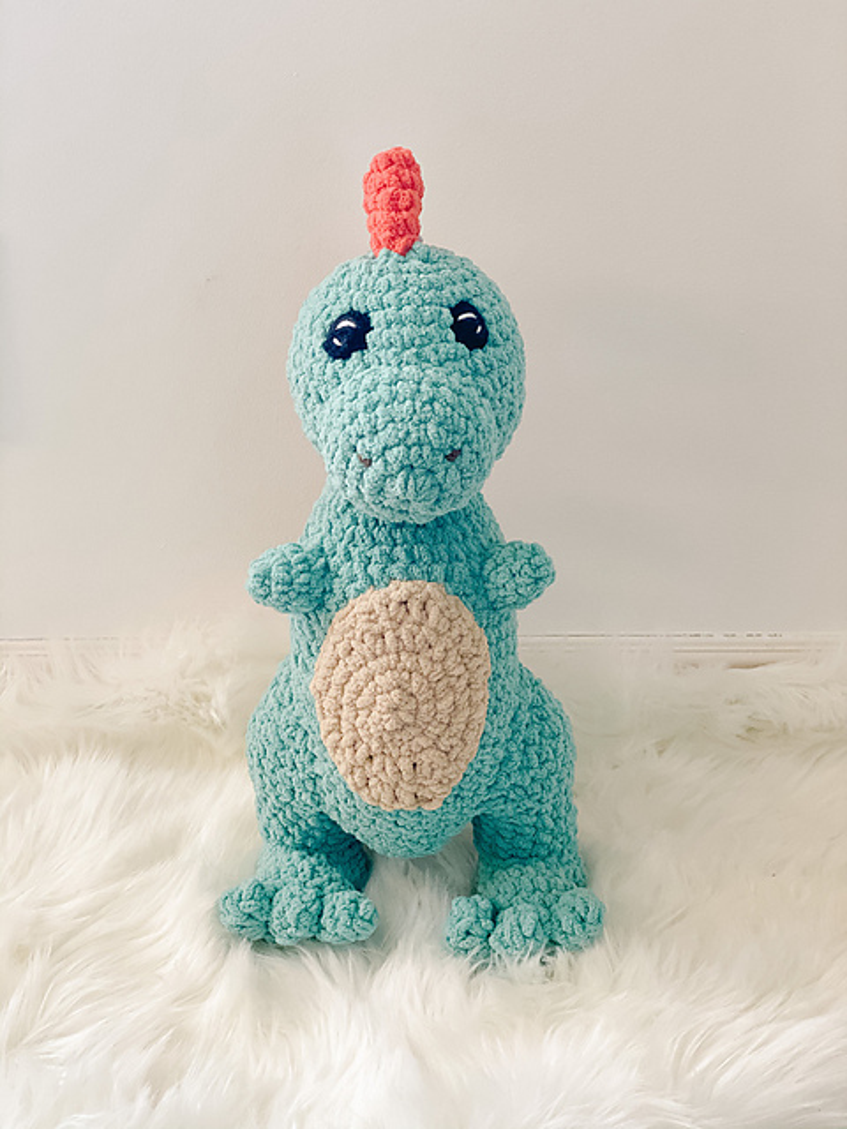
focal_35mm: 52
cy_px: 564
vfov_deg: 36.8
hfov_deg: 28.0
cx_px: 424
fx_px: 1696
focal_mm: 6
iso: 250
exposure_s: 1/90
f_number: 2
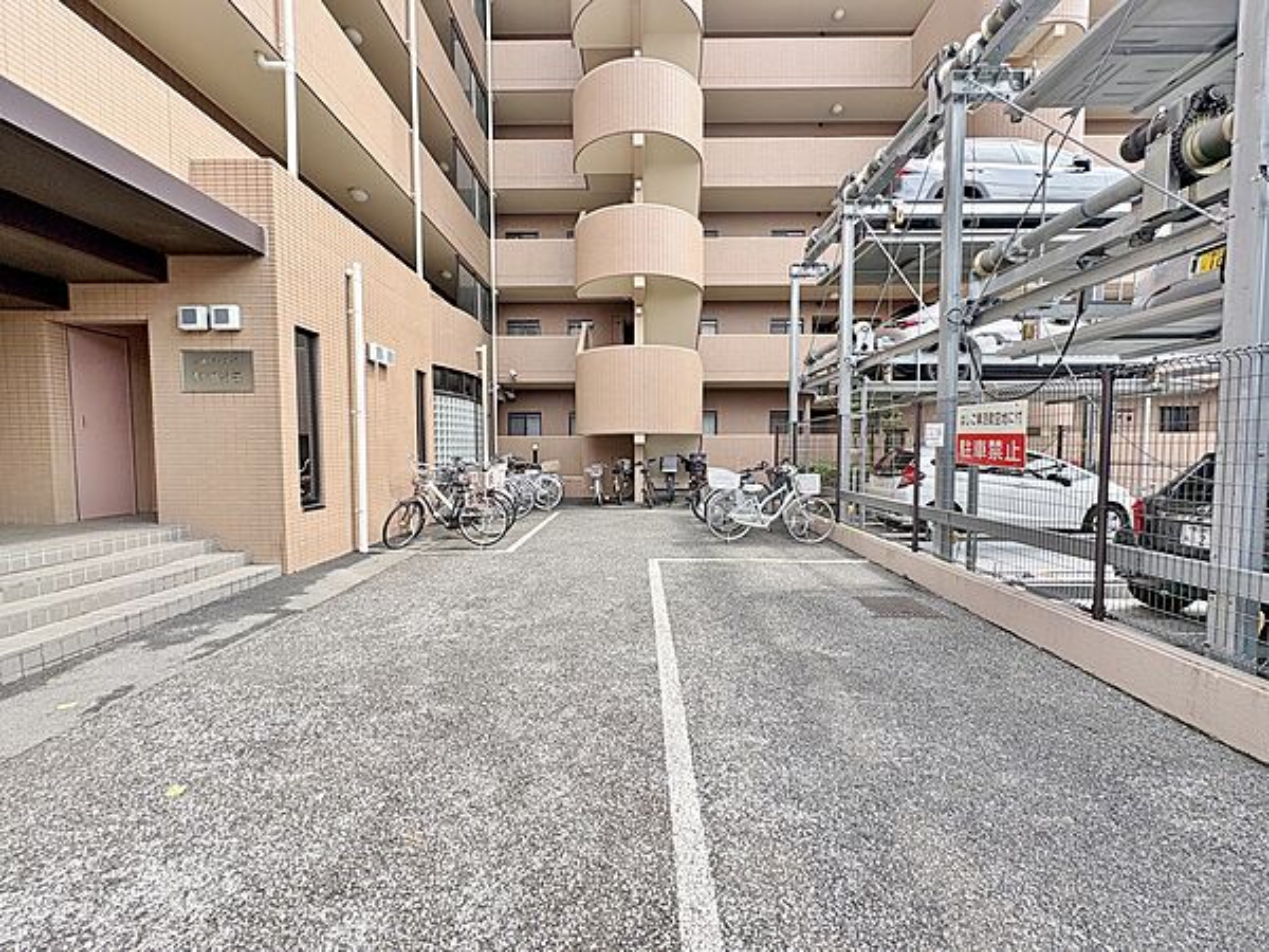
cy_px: 476
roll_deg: -0.1
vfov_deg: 85.7
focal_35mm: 14
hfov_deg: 102.1
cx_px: 634
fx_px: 513
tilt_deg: -2.2
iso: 40
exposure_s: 1/443
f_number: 2.2
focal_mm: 2.22
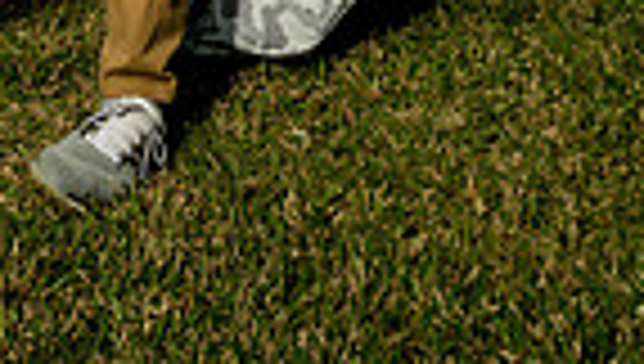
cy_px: -638
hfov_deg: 26.0
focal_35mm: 79
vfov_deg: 11.3
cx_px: 68
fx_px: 1351
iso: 100
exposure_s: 1/250
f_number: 8
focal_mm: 24
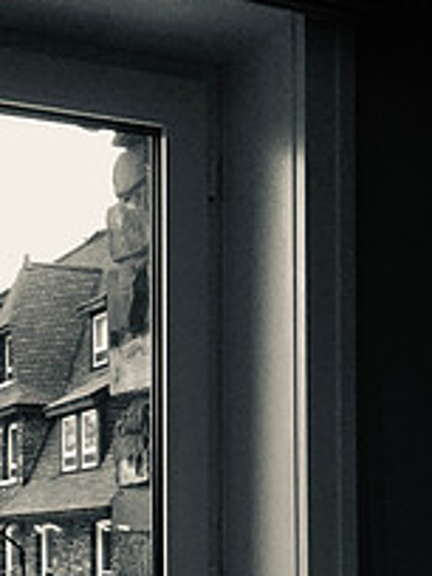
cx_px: 23
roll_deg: +1.6
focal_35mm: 64
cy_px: 548
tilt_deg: +1.6
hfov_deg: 22.2
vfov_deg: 28.7
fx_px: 1065
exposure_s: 1/30
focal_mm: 4.15
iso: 200
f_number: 2.2
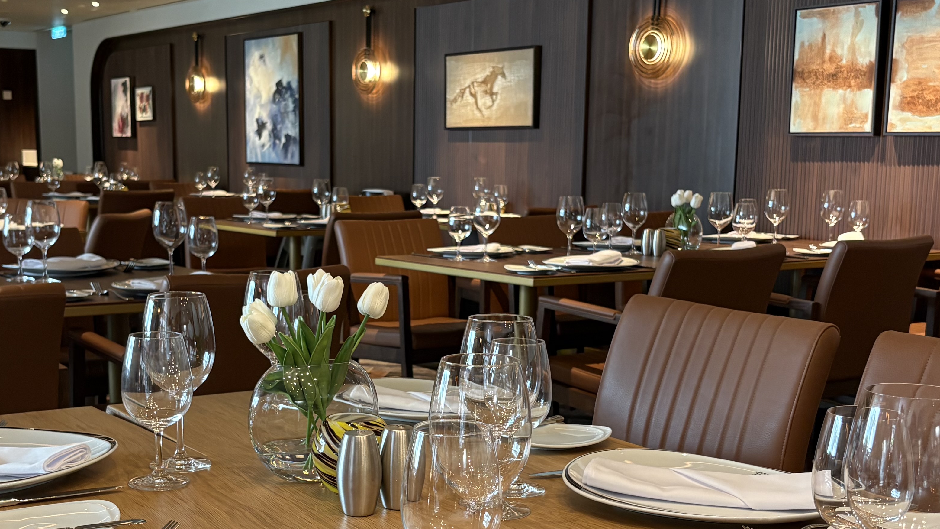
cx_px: 412
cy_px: 368
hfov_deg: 39.8
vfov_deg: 22.9
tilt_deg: -10.1
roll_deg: +0.0
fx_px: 1296
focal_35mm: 52
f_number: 1.6
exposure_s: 1/60
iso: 160
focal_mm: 5.96
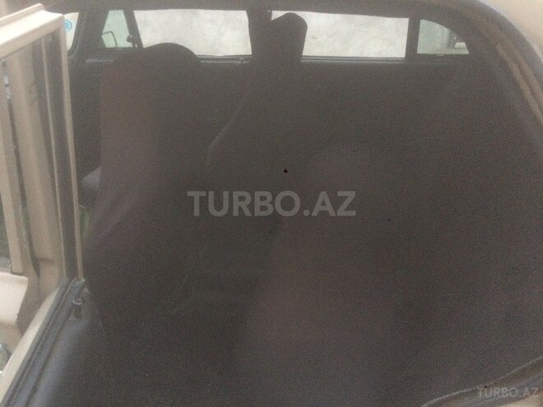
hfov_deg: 61.7
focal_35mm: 29
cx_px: 272
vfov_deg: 48.2
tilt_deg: -28.8
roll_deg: +1.1
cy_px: 204
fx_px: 455
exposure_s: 1/17
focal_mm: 4.15
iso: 320
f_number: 2.2
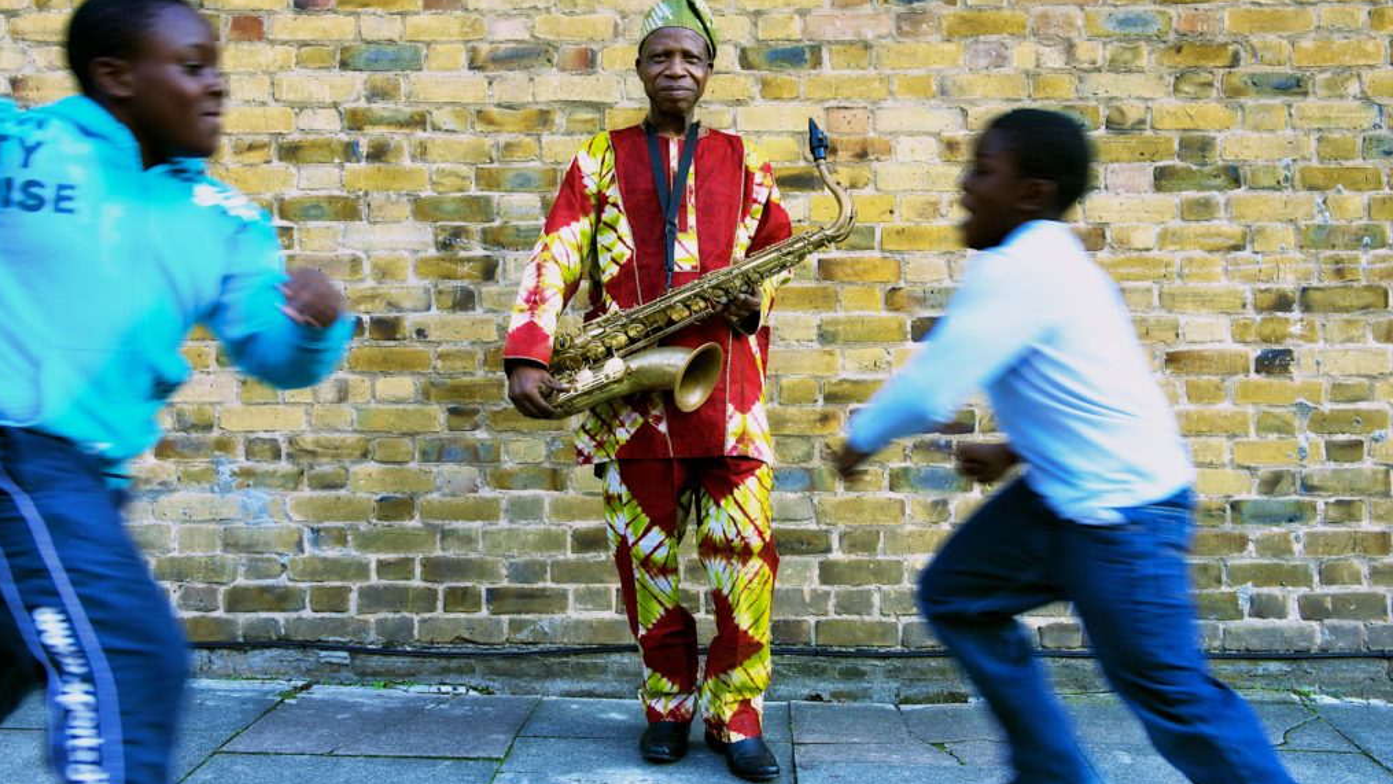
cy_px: 356
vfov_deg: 32.0
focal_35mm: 37
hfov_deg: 54.0
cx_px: 692
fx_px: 1367
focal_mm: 35
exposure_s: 1/100
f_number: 7.1
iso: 400
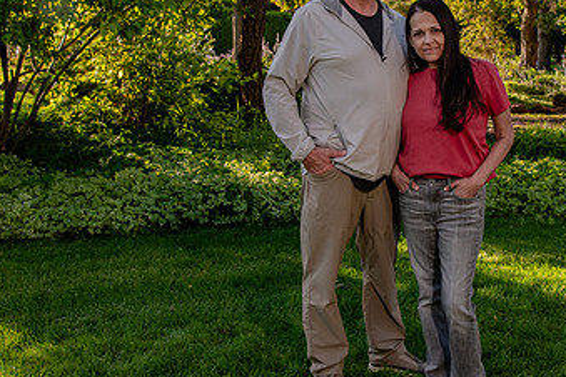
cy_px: 142
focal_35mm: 60
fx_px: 943
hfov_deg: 33.1
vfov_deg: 22.6
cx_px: 371
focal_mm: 32
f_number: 8
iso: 500
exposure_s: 1/250
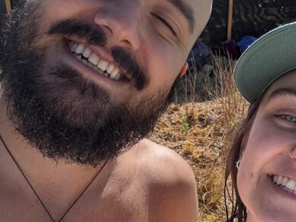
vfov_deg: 27.2
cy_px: 162
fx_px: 453
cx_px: 190
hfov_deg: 35.9
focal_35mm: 53
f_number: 1.9
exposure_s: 1/505
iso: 25
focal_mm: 2.69
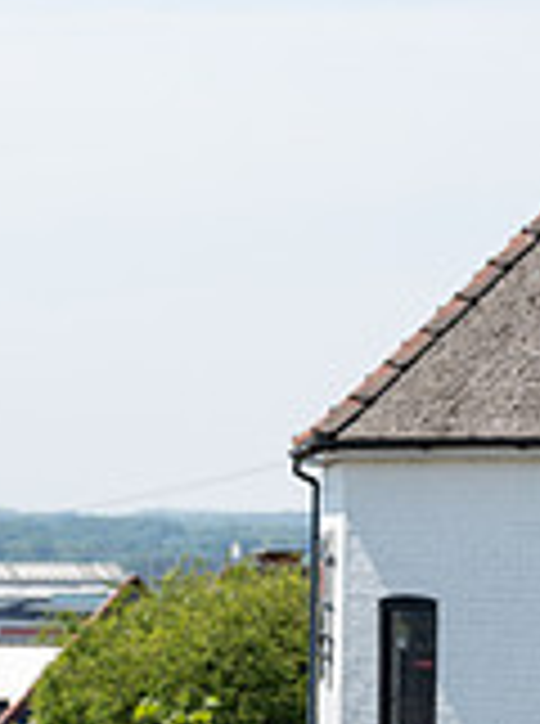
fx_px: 4782
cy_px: 976
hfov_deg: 6.5
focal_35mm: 229
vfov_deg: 8.5
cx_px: 99
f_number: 4.5
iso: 160
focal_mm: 85
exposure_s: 1/800
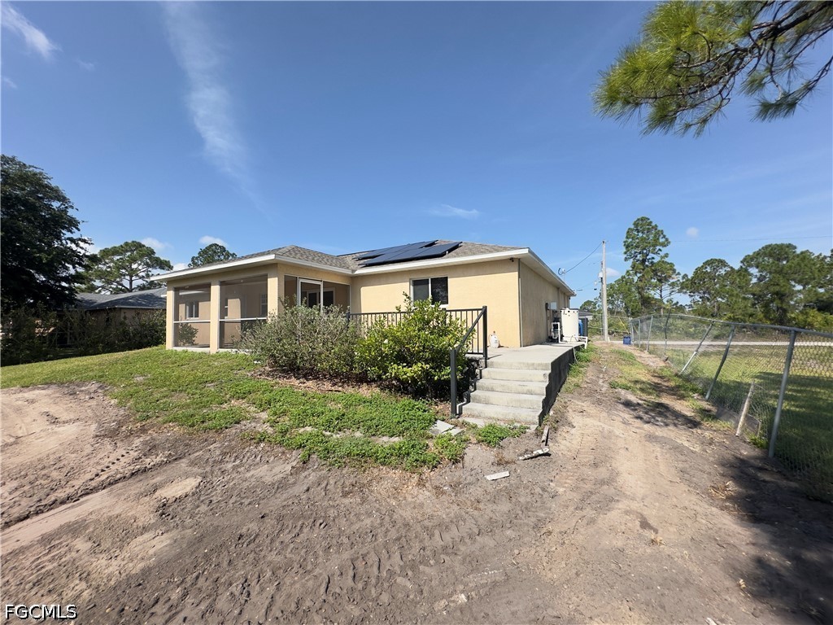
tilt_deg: +1.9
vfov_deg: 85.7
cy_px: 312
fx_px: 337
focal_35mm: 14
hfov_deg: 102.1
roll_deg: +0.6
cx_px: 416
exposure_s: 1/1795
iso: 40
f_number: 2.2
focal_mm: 2.22
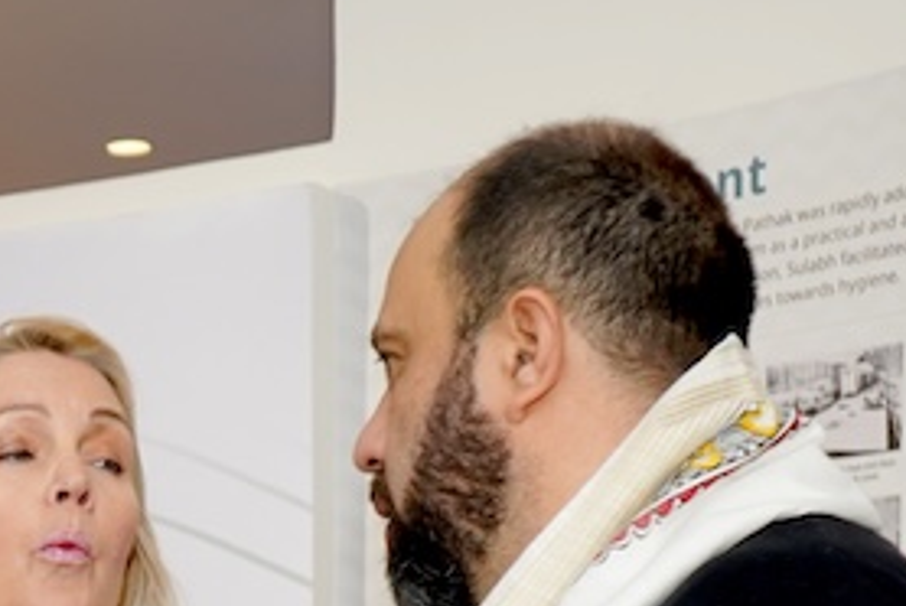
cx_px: -274
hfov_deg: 15.6
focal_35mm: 125
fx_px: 3149
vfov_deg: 10.1
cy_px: 1264
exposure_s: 1/160
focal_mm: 29
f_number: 4
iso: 400
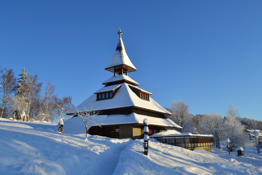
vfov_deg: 40.0
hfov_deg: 57.2
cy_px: 88
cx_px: 131
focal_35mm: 33
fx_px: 240
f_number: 7.1
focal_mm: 22
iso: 100
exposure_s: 1/200
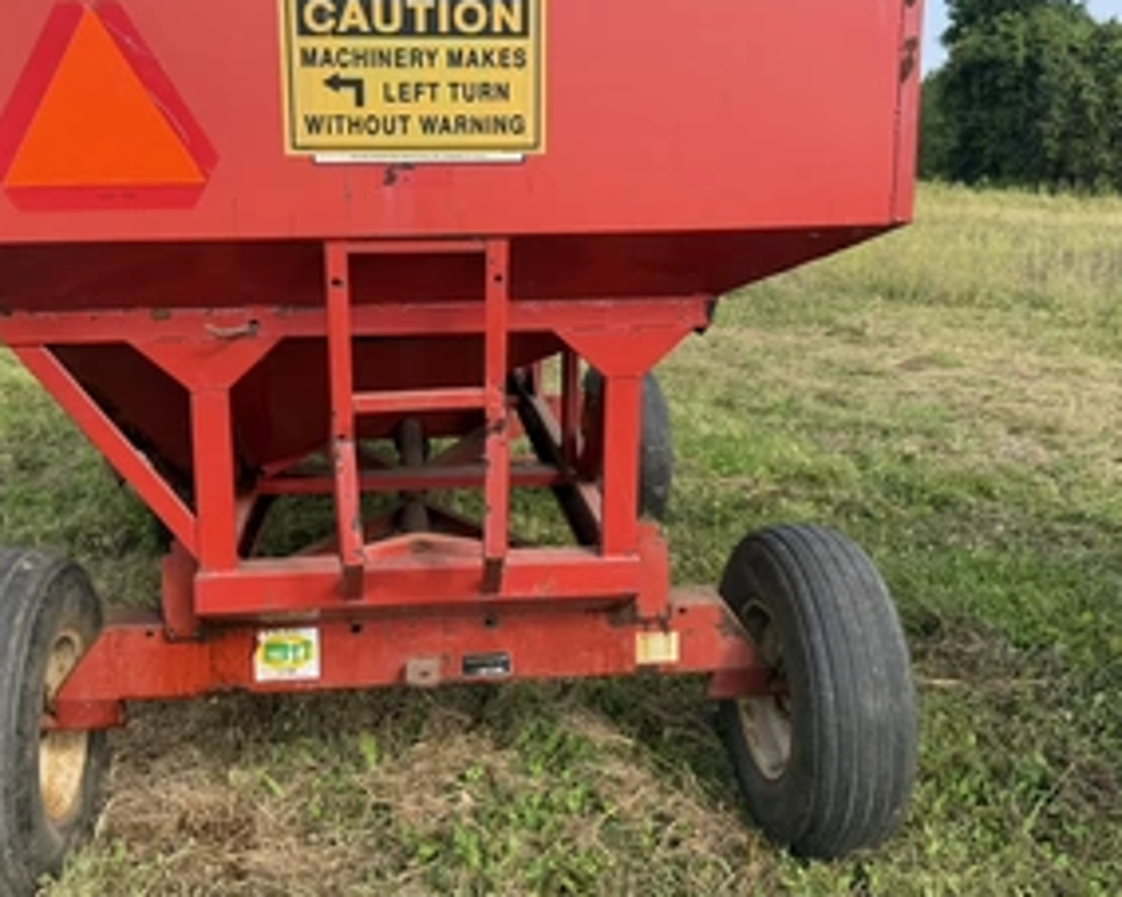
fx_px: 1095
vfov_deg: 44.3
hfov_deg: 54.1
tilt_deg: -5.9
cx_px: 494
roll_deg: +0.8
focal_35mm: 33
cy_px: 352
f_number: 1.78
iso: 80
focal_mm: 6.76
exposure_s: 1/1493
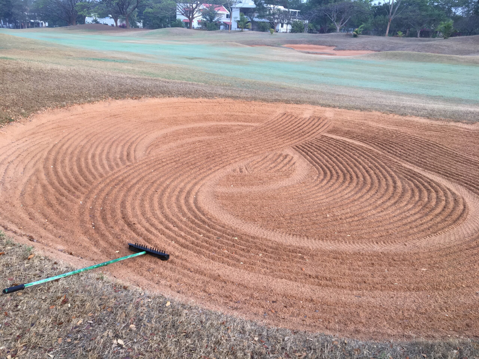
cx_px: 240
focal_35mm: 29
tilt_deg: -20.7
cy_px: 180
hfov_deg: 61.7
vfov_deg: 48.2
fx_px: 401
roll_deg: -4.2
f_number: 2.2
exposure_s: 1/100
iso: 32
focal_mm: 4.15
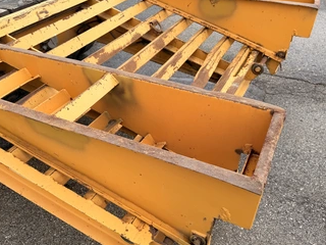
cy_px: 142
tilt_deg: -38.3
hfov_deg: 60.0
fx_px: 283
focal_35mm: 30
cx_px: 165
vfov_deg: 46.6
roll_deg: +2.7
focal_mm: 6.76
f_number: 1.78
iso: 80
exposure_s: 1/683
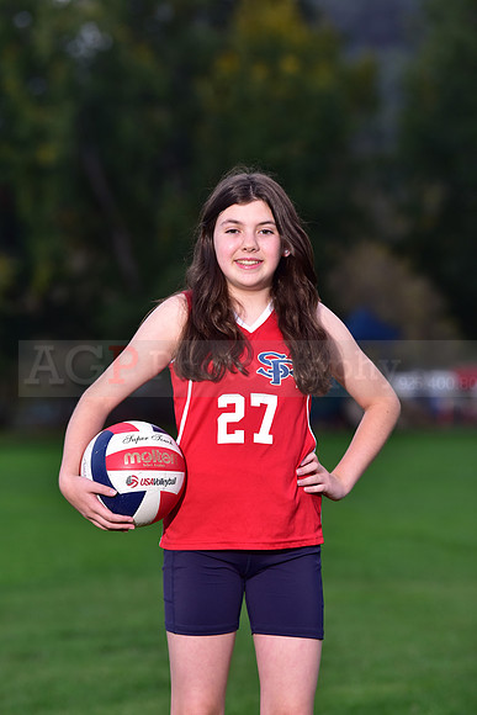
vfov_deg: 12.8
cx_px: 238
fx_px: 3178
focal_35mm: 160
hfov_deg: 8.6
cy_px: 358
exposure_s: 1/200
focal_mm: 160
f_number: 4.5
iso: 640
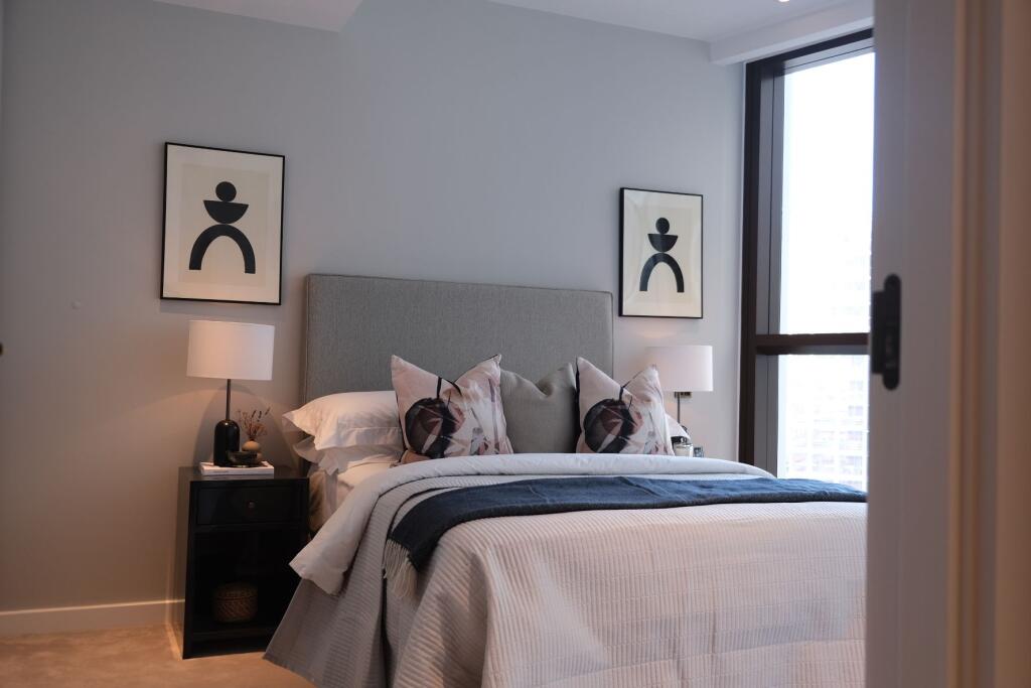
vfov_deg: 41.1
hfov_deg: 58.7
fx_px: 917
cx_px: 516
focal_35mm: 32
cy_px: 344
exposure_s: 1/60
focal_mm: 21.4
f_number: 3.2
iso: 250
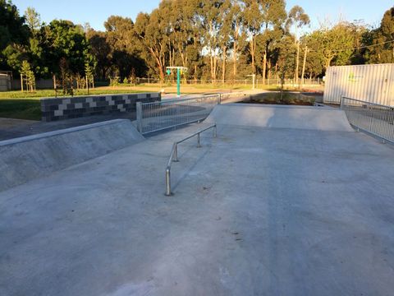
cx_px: 197
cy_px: 148
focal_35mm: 29
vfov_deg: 48.2
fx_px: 330
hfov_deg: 61.7
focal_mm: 4.15
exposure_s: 1/449
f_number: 2.2
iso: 32
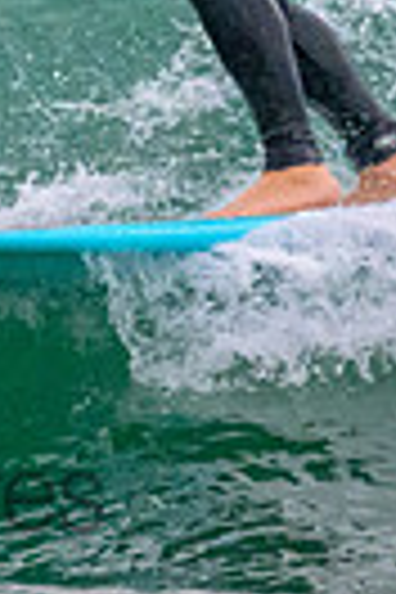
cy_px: -254
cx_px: -243
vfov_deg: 0.6
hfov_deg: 0.4
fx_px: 58174
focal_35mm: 3526
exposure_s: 1/1250
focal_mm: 800
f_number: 11
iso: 11400
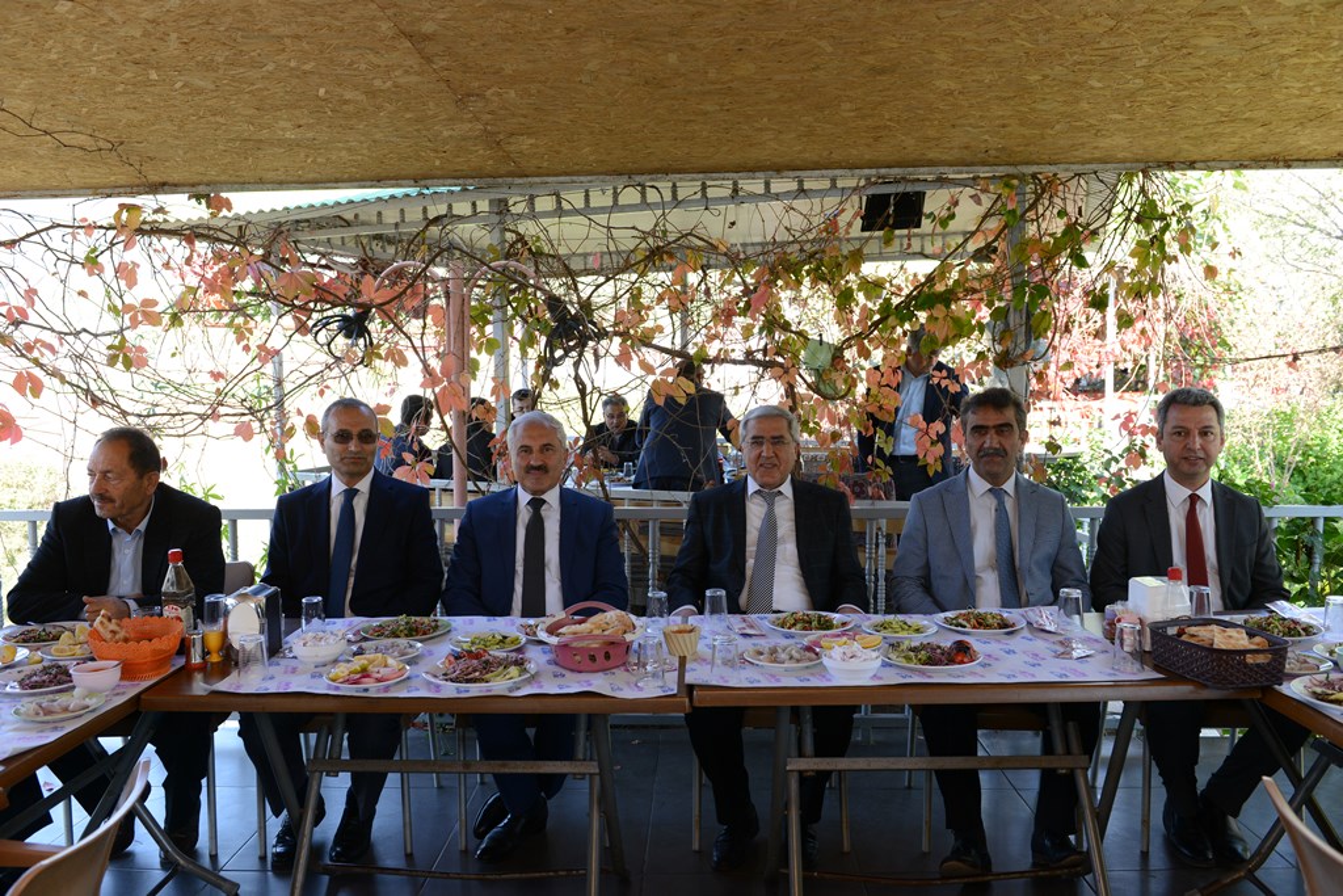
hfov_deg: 63.7
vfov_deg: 45.0
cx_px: 672
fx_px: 1082
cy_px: 448
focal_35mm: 29
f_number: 5.6
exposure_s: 1/200
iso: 800
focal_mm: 29
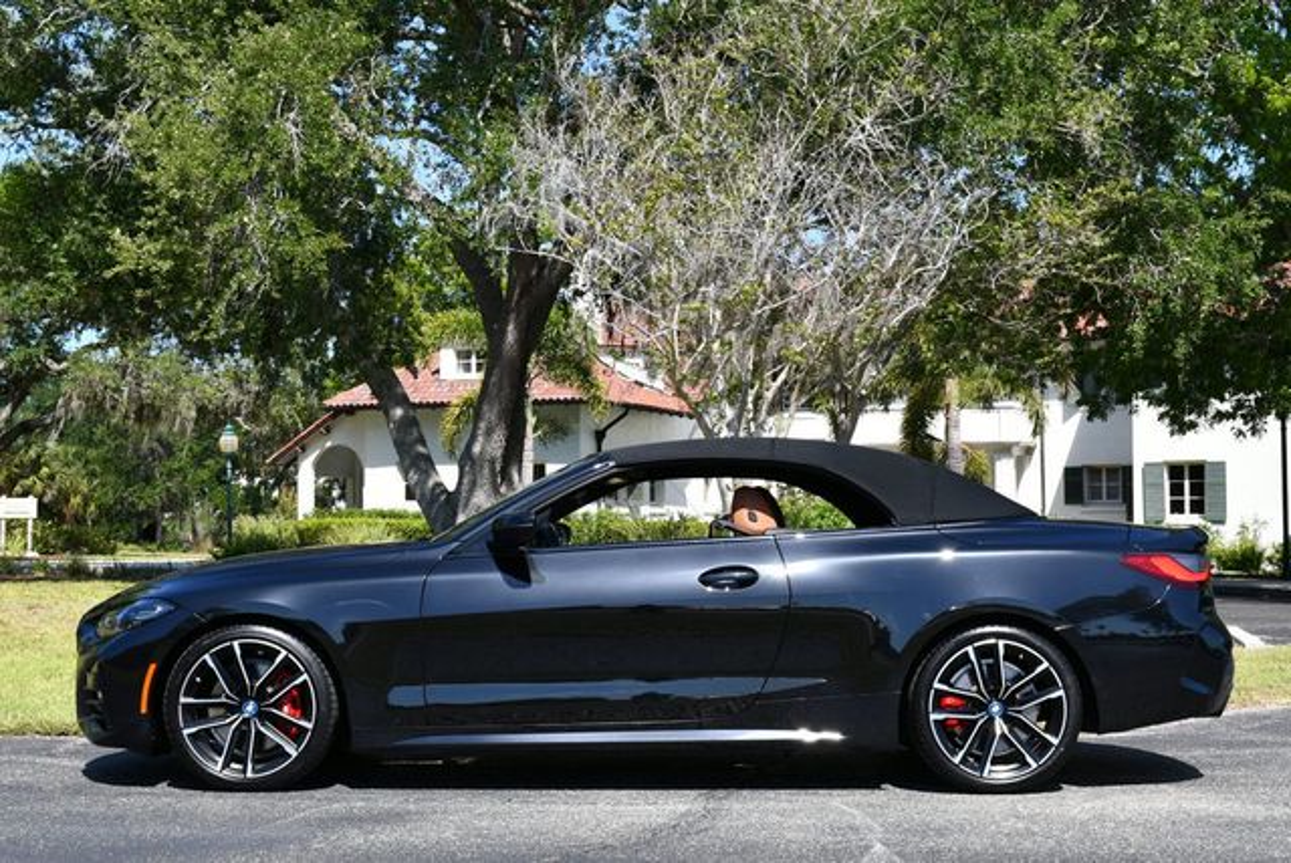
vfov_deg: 24.2
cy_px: 432
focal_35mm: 56
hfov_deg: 35.6
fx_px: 2010
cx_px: 646
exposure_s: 1/250
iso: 160
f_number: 8
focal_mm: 28
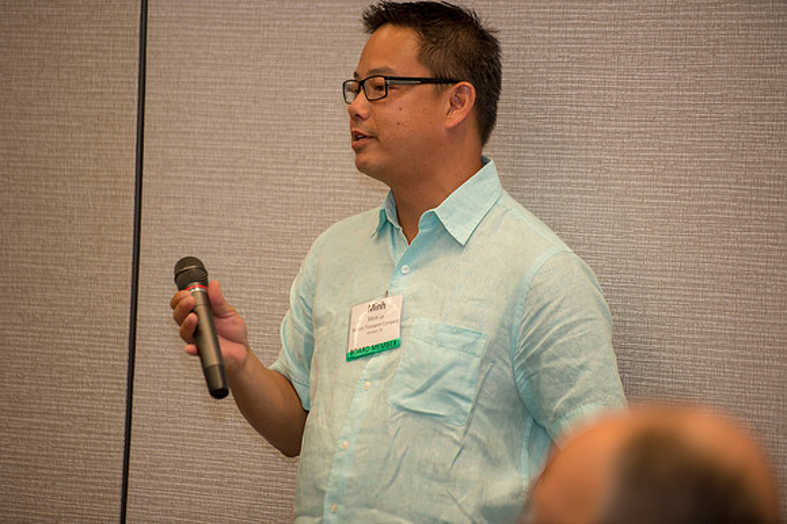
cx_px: 394
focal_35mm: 200
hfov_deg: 10.3
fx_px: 4370
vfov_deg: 6.9
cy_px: 262
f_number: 2.8
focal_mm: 200
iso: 1250
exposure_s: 1/250
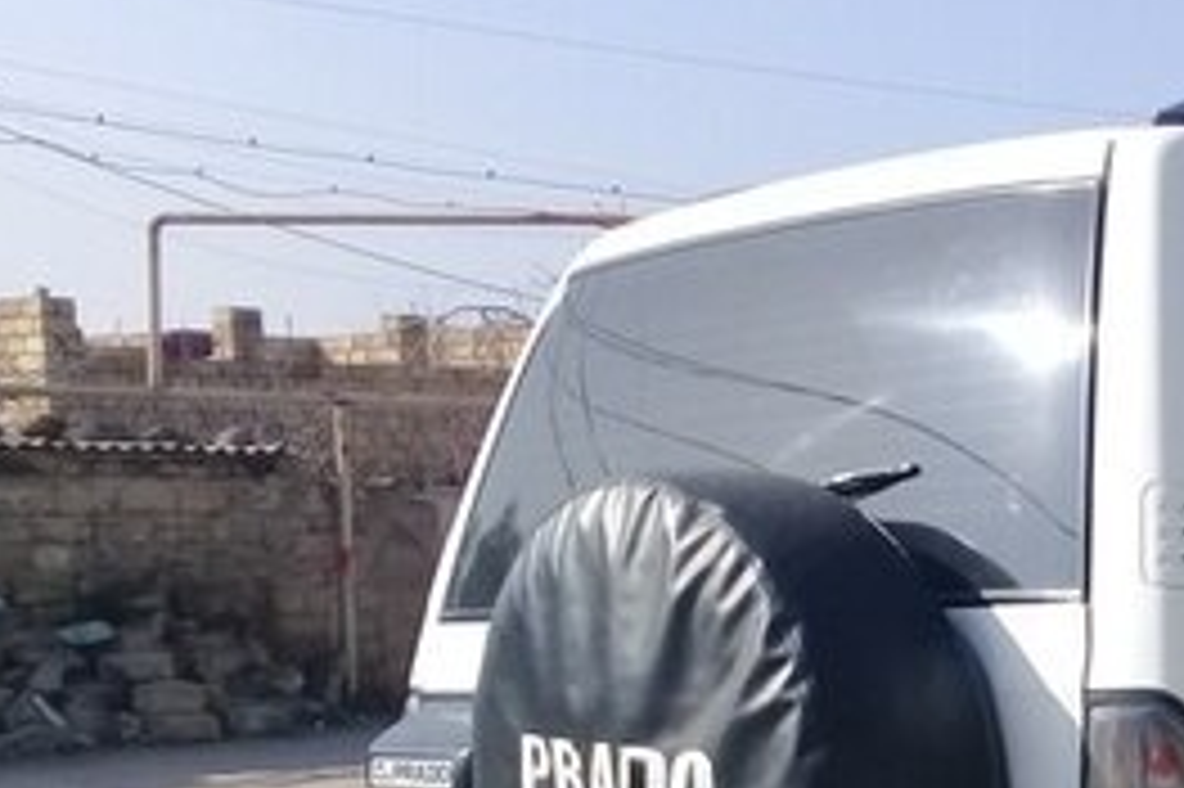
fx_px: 2662
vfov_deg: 16.3
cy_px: 898
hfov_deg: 23.1
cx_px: 1391
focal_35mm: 81
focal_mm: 3.3
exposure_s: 1/1218
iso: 50
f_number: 2.2
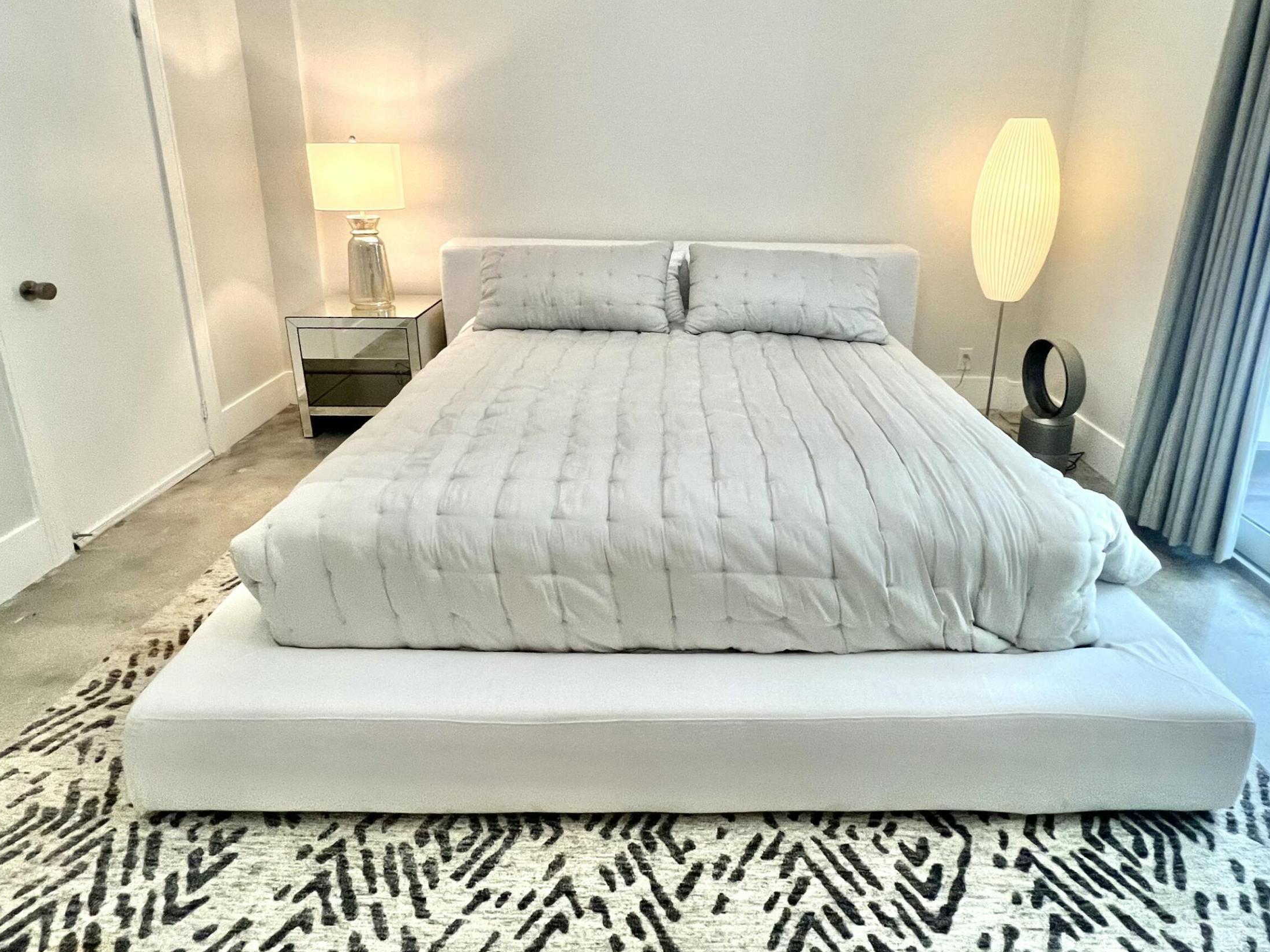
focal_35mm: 17
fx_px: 624
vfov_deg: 73.2
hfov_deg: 90.8
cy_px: 345
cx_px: 688
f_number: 1.8
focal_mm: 1.57
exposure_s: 1/120
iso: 160
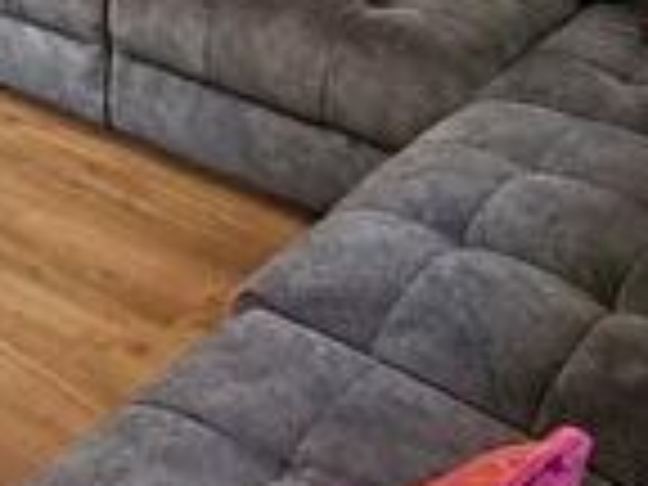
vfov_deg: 19.9
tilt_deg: -16.1
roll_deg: +1.2
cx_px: -58
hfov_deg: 26.4
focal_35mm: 68
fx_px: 1273
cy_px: -137
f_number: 2.2
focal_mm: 2.22
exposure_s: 1/121
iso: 250
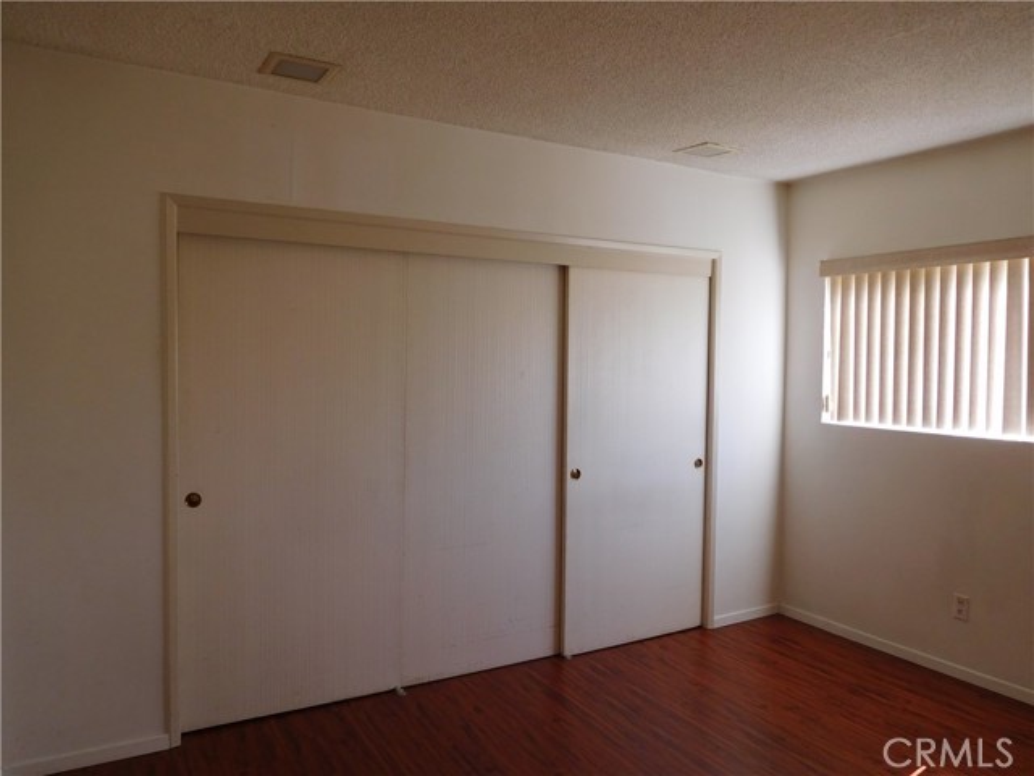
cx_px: 517
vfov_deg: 54.9
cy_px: 388
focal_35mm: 25
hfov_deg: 69.4
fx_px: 747
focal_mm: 4.5
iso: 125
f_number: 3.4
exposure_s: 1/60
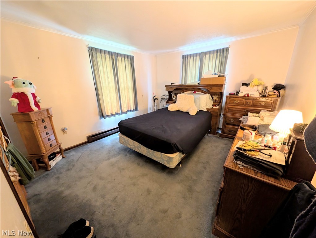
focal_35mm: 12
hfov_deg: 110.5
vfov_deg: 94.6
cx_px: 158
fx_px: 110
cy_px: 119
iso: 160
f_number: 1.95
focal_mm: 2.23
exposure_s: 1/24
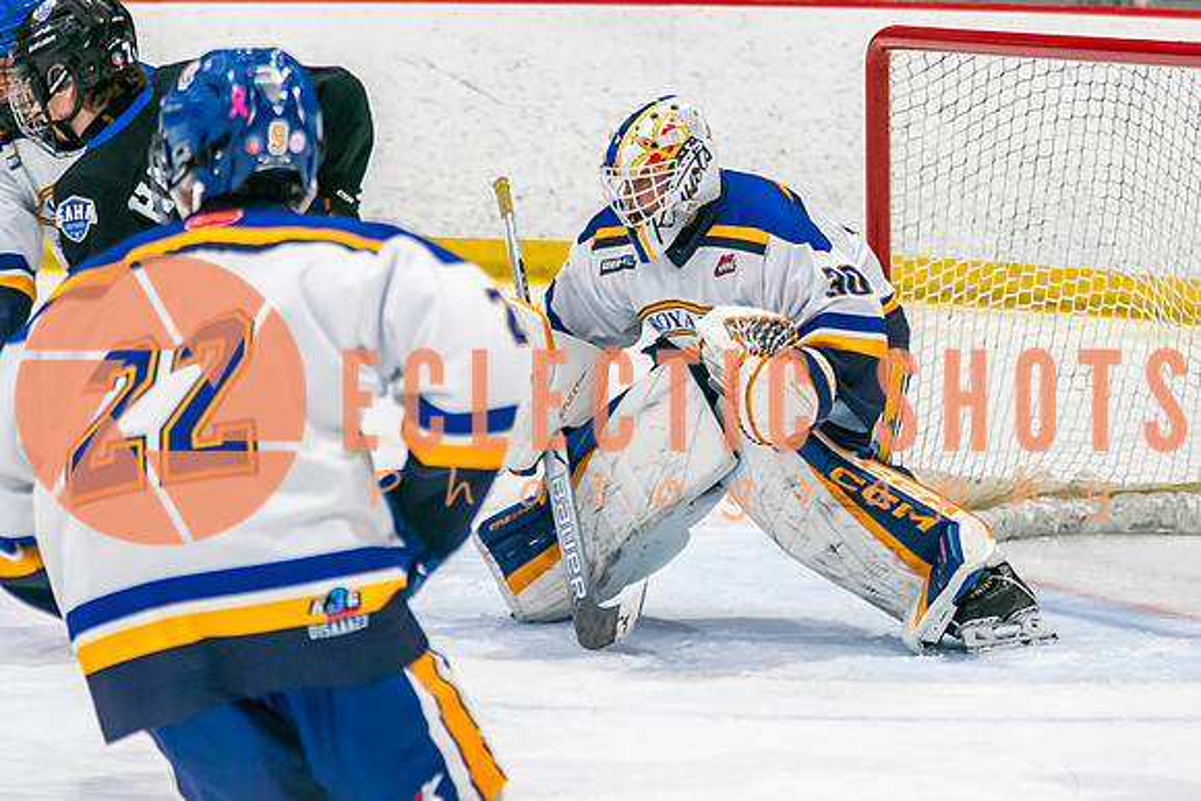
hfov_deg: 9.4
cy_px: 514
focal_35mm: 219
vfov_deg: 6.3
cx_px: 730
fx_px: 7313
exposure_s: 1/640
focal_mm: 88
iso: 400
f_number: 2.8
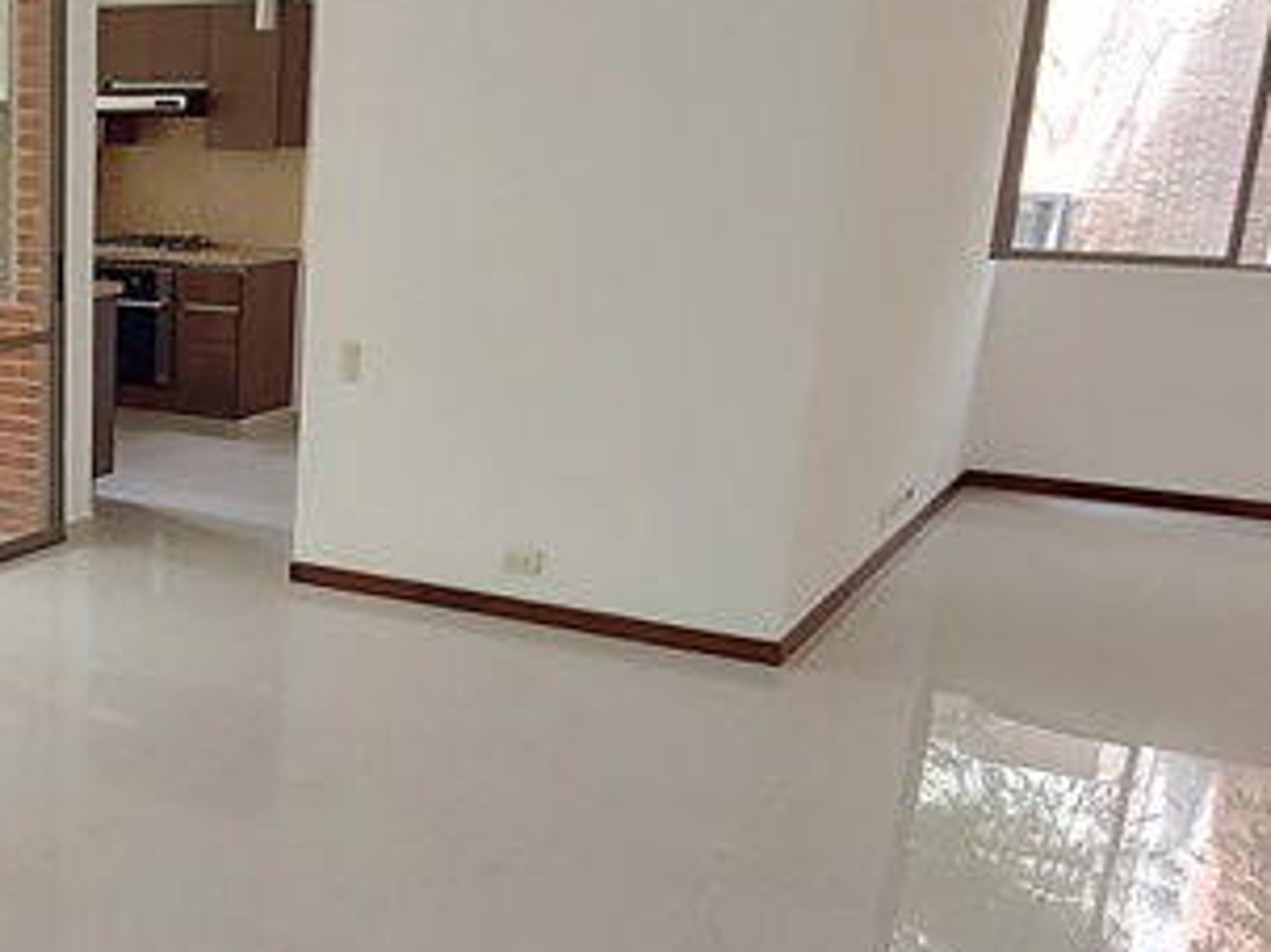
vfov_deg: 32.7
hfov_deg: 38.5
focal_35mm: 44
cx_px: 21
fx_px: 1615
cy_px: 608
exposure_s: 1/60
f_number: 2.2
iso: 250
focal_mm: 1.74
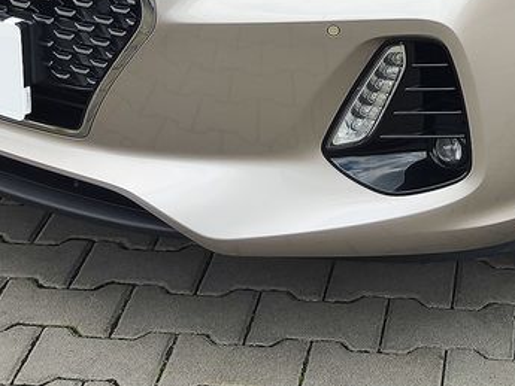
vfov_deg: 17.2
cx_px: 478
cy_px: -137
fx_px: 1191
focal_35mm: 80
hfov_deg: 23.7
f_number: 1.69
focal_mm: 7.01
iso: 50
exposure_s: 1/245
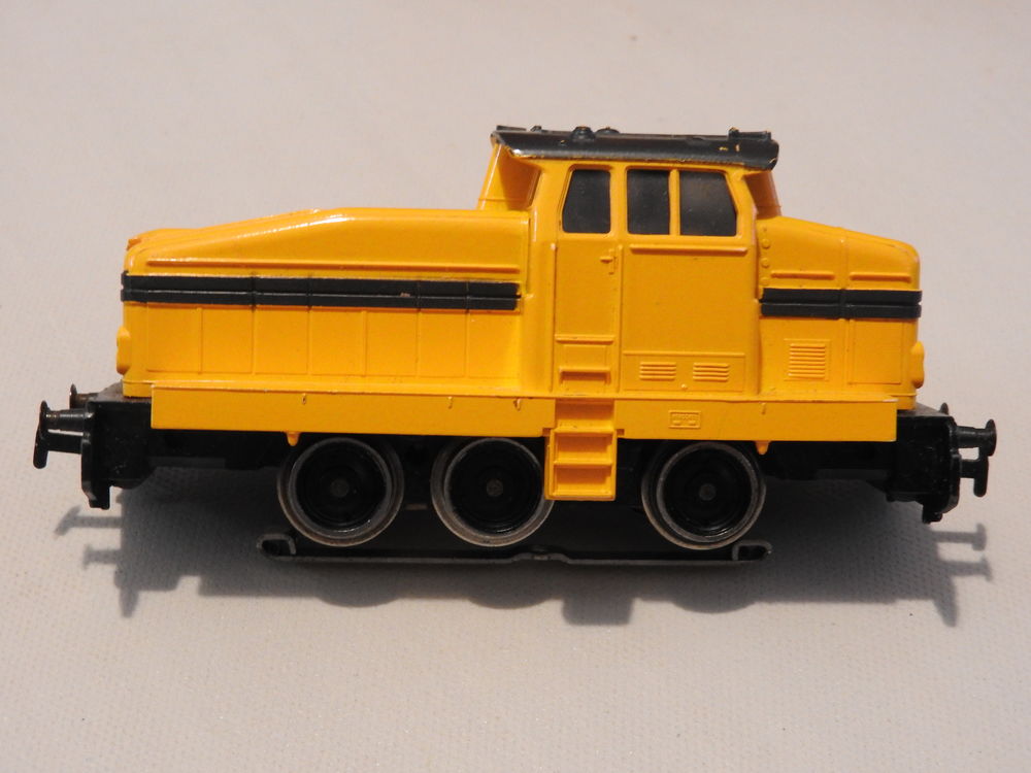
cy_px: 386
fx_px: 1936
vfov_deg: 22.6
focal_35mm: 65
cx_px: 516
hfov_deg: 29.8
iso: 640
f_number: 4.2
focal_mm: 11.6
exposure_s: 1/8
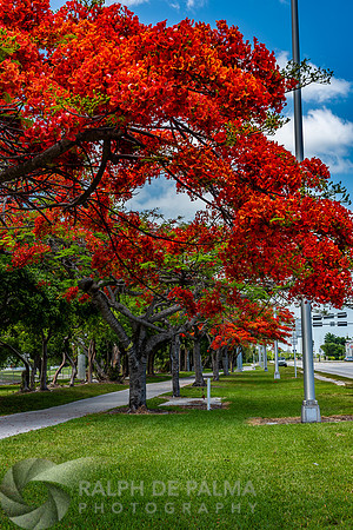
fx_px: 809
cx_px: 176
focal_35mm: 55
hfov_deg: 24.6
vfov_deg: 36.2
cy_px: 265
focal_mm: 55
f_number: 9
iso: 100
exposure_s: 1/250
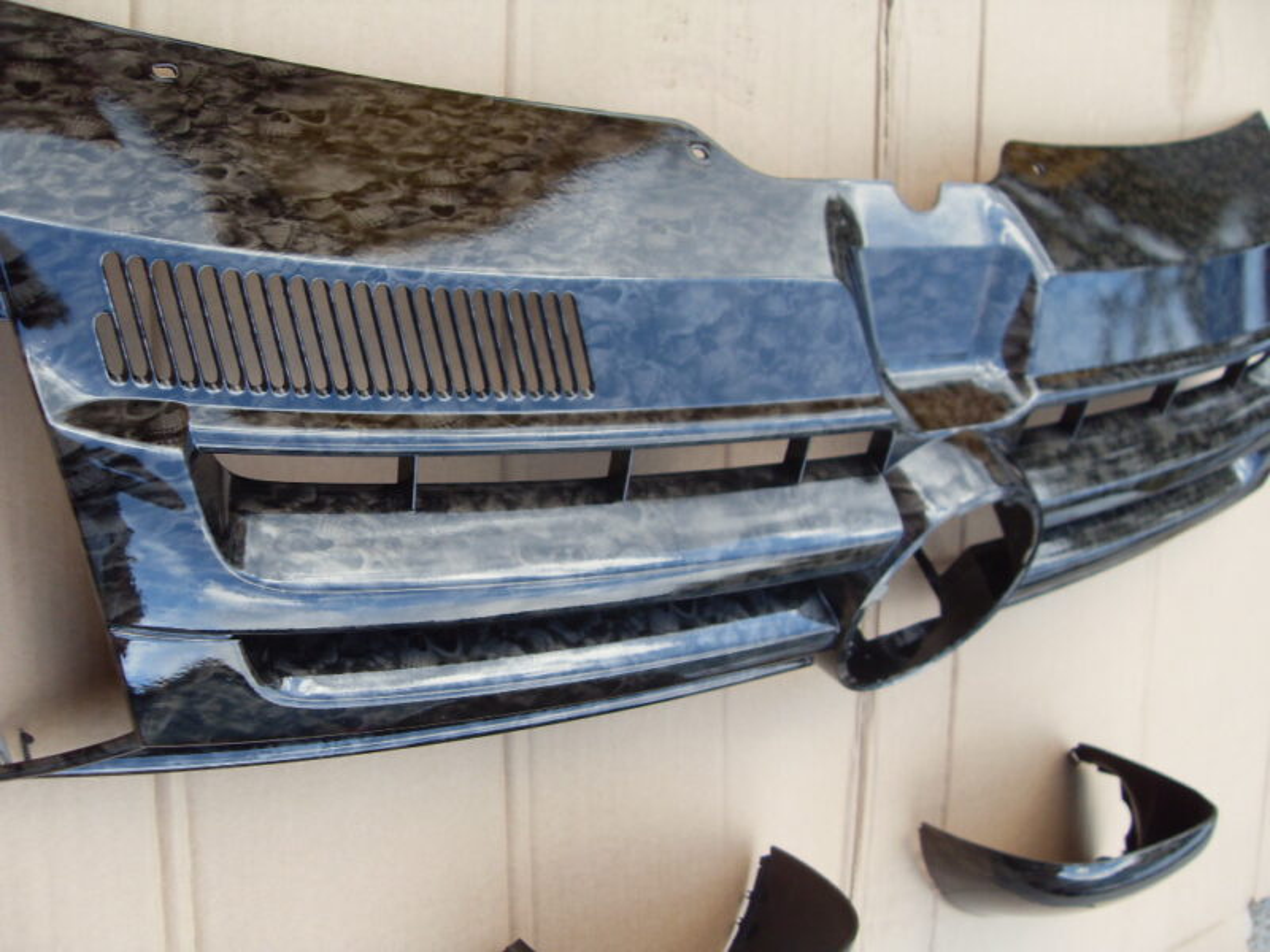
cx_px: 635
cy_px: 476
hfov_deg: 52.6
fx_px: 1284
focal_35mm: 35
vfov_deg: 40.7
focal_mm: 6.3
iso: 80
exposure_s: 1/90
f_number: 2.8
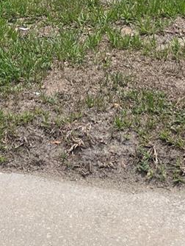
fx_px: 661
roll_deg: -0.5
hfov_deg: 15.9
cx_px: 84
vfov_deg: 19.5
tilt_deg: -7.4
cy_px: -71
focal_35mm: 93
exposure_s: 1/1776
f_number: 1.6
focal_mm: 5.1
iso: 50
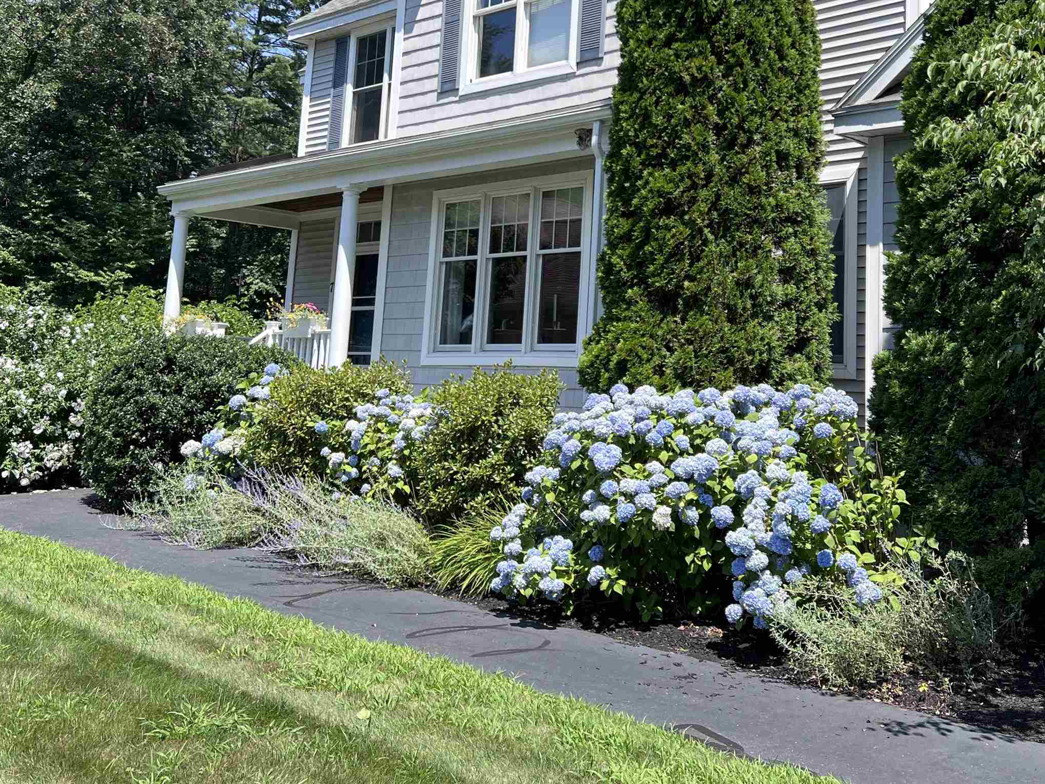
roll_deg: -1.9
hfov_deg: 47.7
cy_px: 212
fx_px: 1177
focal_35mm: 39
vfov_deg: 36.1
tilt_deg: +10.0
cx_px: 606
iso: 50
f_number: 1.5
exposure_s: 1/1779
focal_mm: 5.7
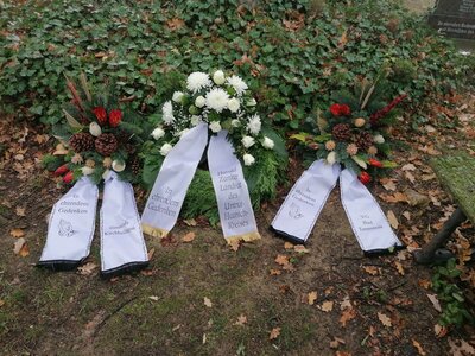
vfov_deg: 51.4
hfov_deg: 65.3
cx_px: 238
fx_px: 370
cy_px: 178
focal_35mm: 27
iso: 50
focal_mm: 4.75
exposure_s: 1/107
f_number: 1.8
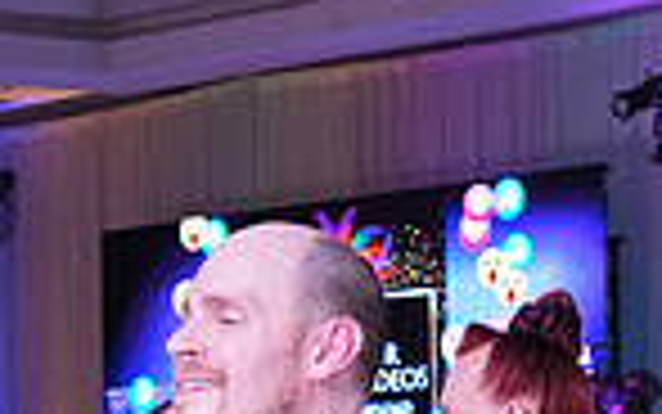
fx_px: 3917
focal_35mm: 217
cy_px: 1098
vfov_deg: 5.8
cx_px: 74
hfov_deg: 9.6
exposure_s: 1/250
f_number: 8
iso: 3200
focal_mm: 54
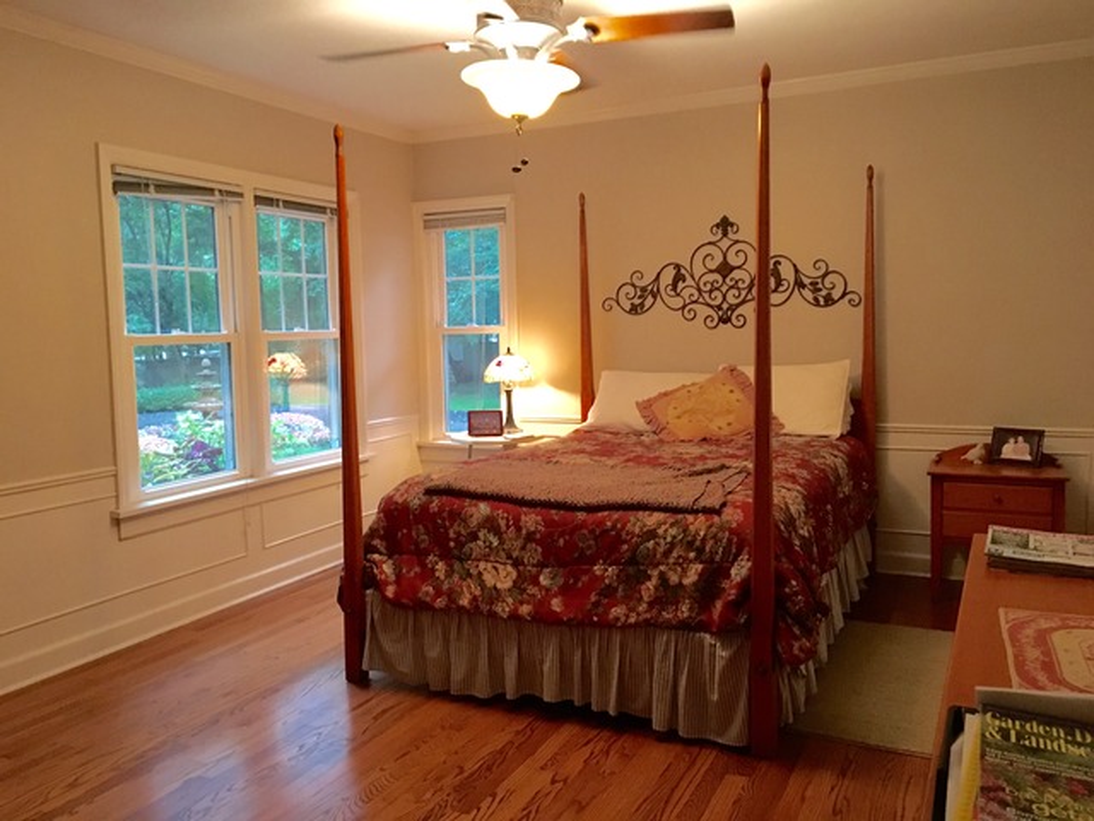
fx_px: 917
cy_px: 410
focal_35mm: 29
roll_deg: +0.9
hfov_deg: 61.7
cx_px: 547
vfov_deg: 48.2
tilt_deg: -3.8
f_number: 2.2
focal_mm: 4.15
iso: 250
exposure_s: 1/15
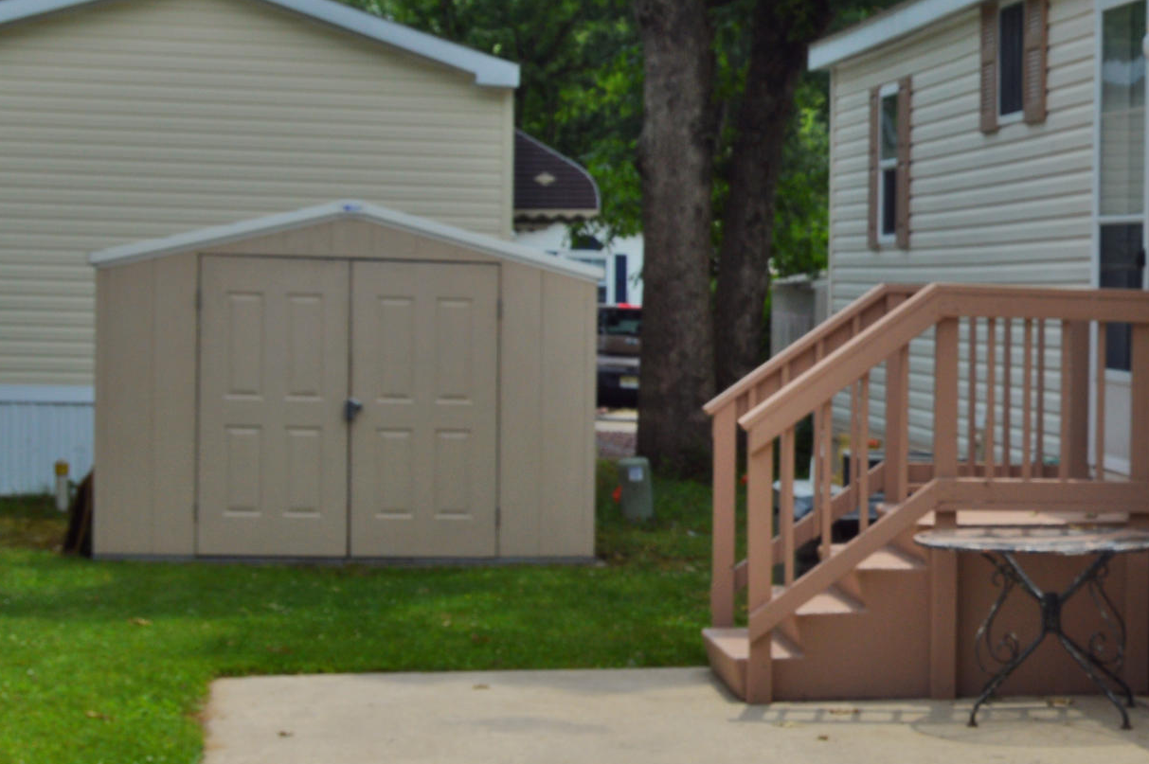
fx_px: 2839
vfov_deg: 15.3
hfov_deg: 21.8
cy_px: 306
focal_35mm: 89
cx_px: 1226
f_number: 9
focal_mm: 24
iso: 100
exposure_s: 1/320
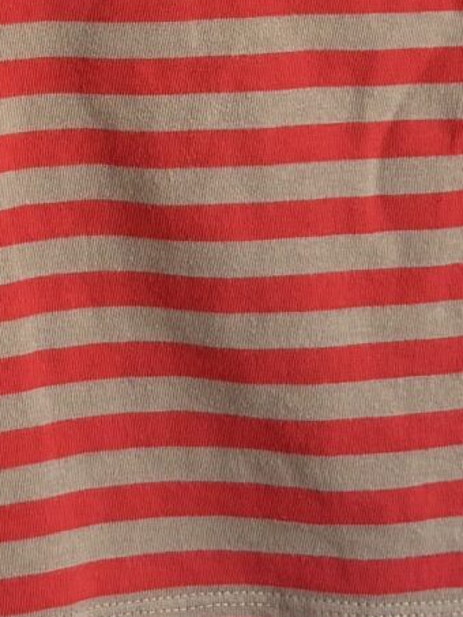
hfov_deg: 10.0
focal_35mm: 147
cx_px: 12
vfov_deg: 12.9
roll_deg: -0.3
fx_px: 2620
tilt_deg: -4.0
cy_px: -215
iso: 80
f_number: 1.6
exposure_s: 1/121
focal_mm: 5.96
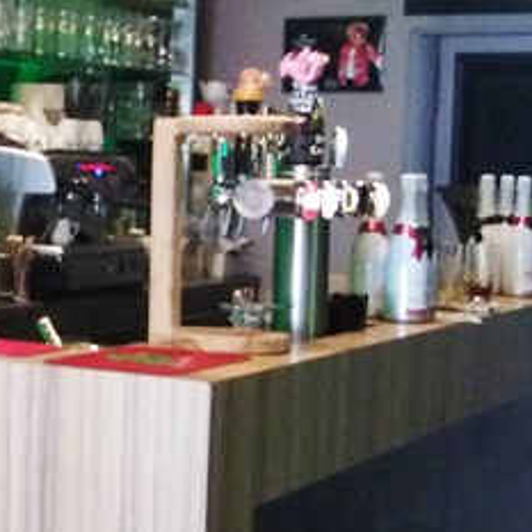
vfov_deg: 17.2
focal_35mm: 101
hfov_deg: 15.0
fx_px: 1756
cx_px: -413
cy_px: 199
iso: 476
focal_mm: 3.46
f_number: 2.2
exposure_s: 1/20
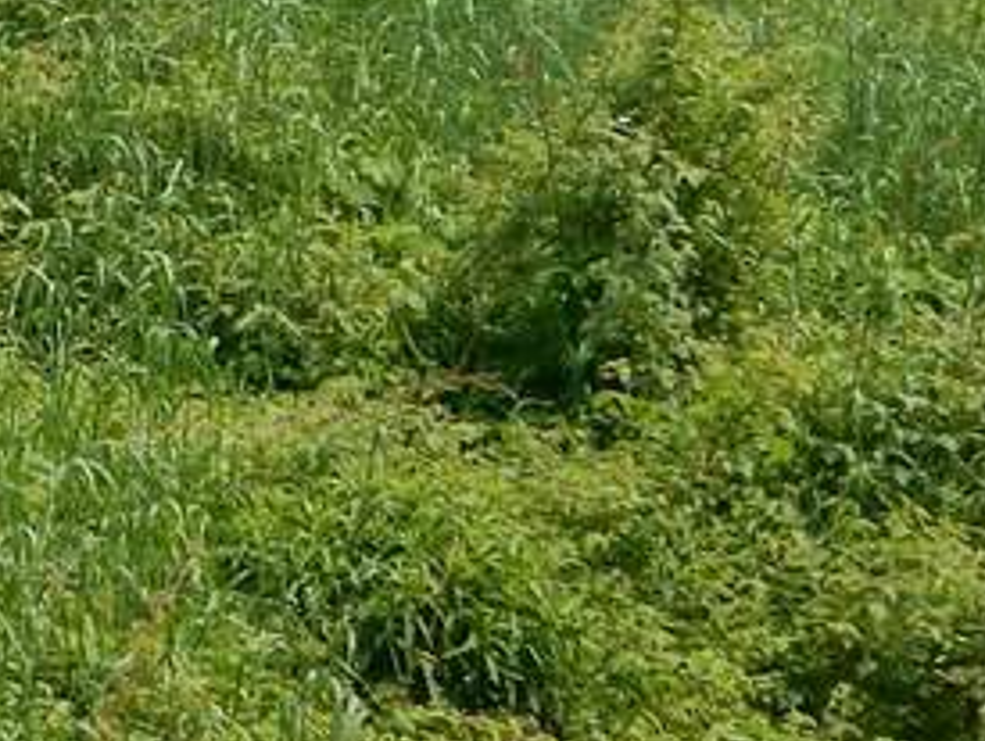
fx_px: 6753
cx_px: -702
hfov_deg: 8.1
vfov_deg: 6.1
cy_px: -780
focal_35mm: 237
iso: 125
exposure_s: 1/800
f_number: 4.5
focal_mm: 9
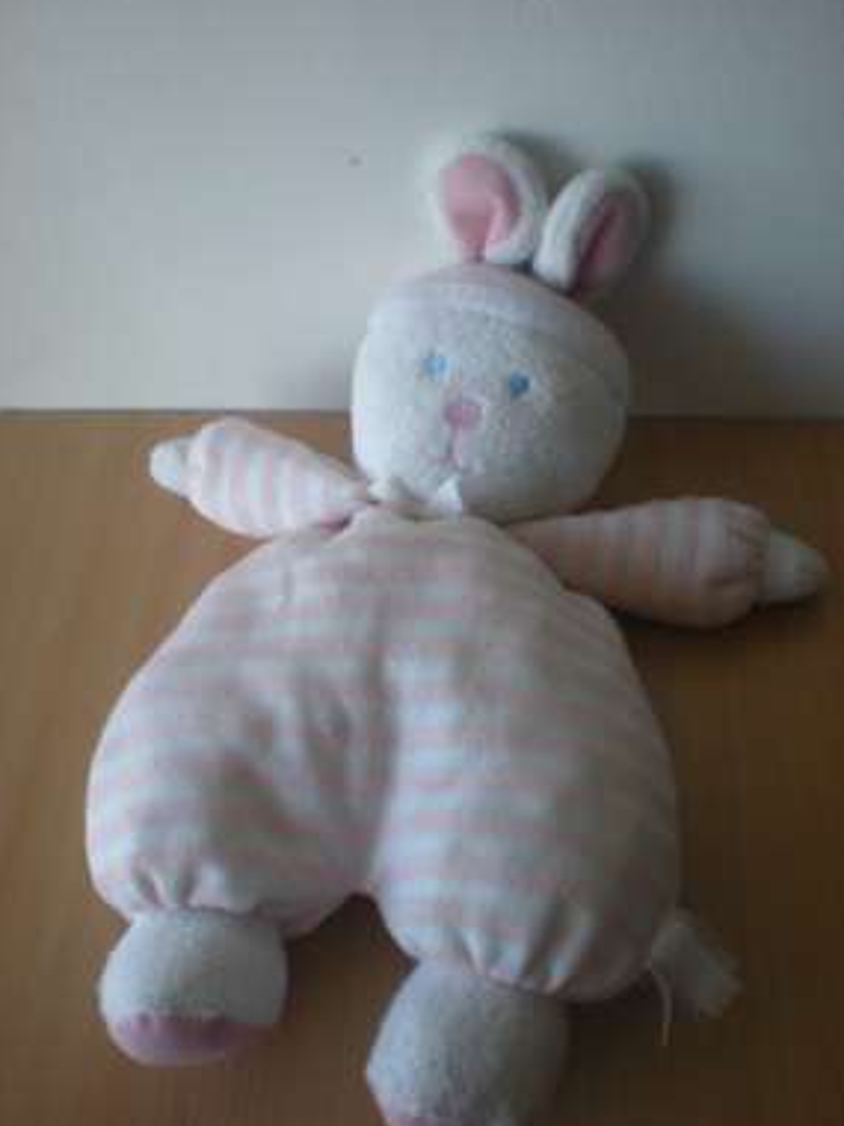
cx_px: 421
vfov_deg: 47.9
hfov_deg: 36.8
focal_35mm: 39
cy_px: 557
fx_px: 1268
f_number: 3.1
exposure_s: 1/65.7
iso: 81
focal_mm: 6.3
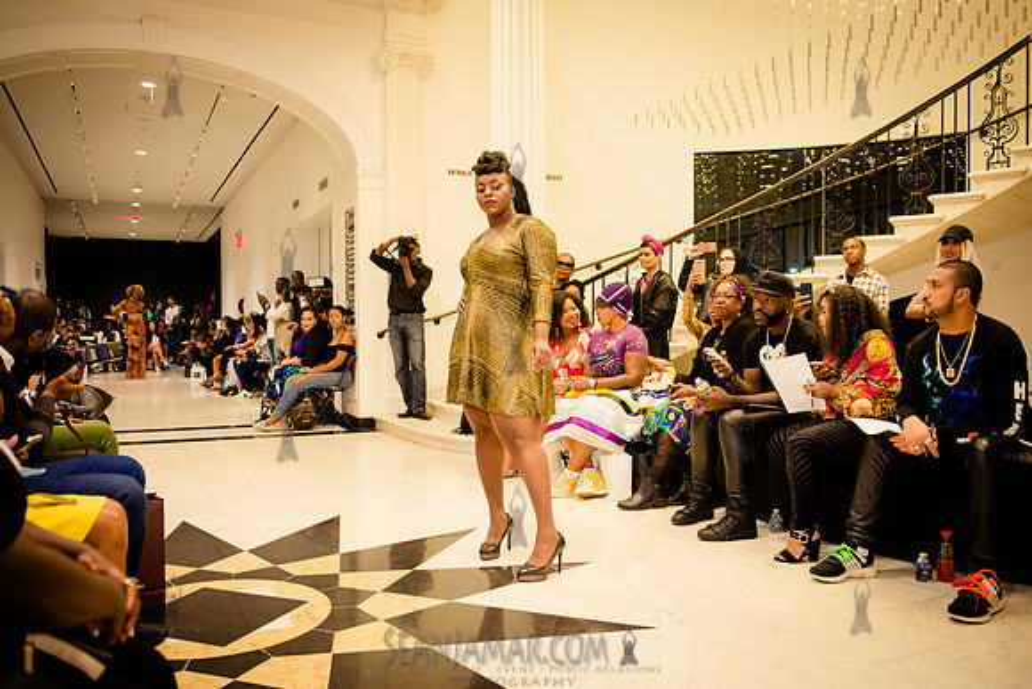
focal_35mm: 29
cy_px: 344
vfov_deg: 44.4
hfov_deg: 62.9
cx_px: 516
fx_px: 843
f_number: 3.5
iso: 4000
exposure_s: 1/200
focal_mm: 28
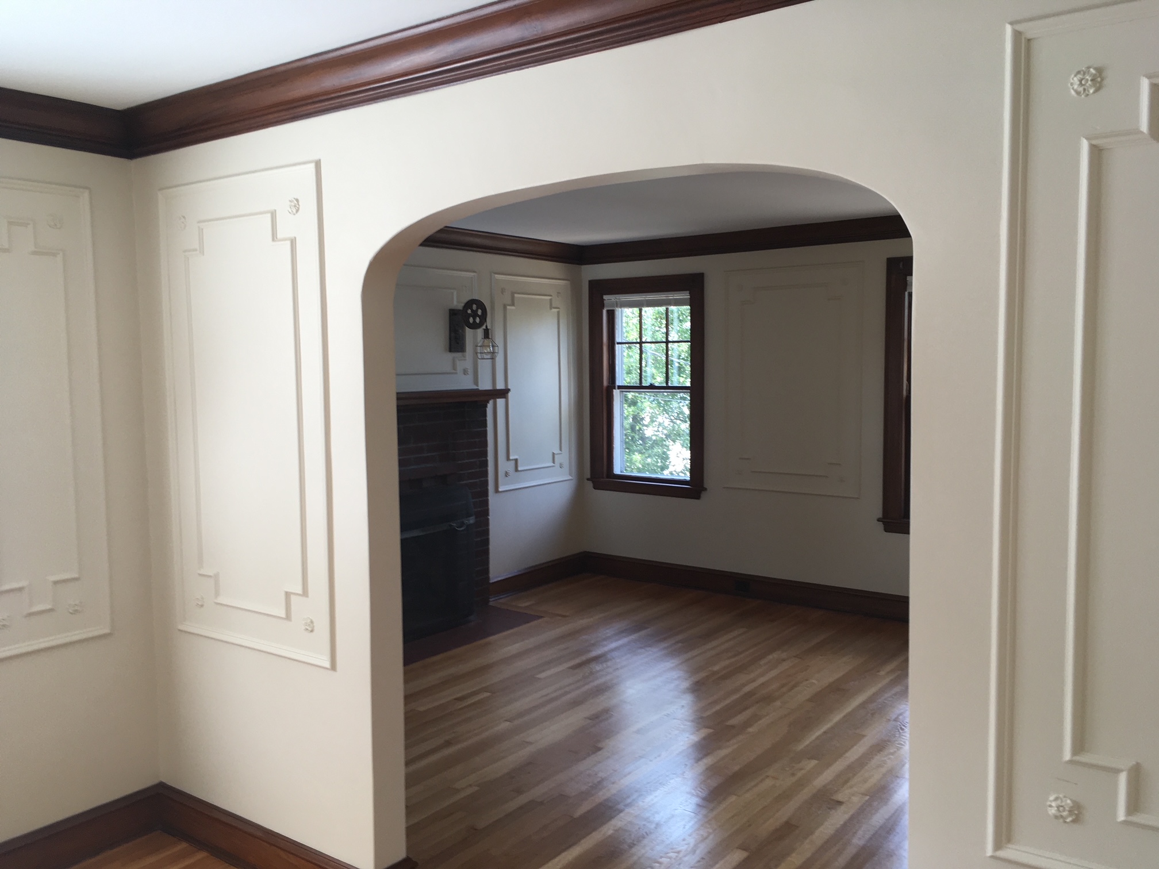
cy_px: 434
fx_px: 971
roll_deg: -0.1
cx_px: 580
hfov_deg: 61.7
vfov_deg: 48.2
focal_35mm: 29
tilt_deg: -5.1
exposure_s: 1/60
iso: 32
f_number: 2.2
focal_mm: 4.15
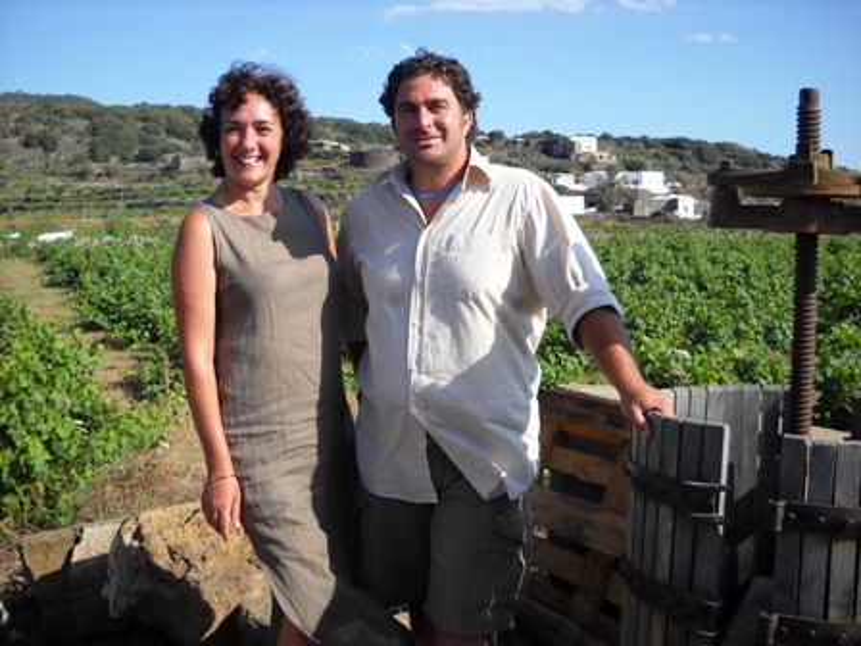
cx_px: 430
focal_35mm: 41
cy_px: 323
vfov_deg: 35.1
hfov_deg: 45.8
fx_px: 1020
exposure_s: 1/284
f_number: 5.5
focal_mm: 6.72
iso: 64
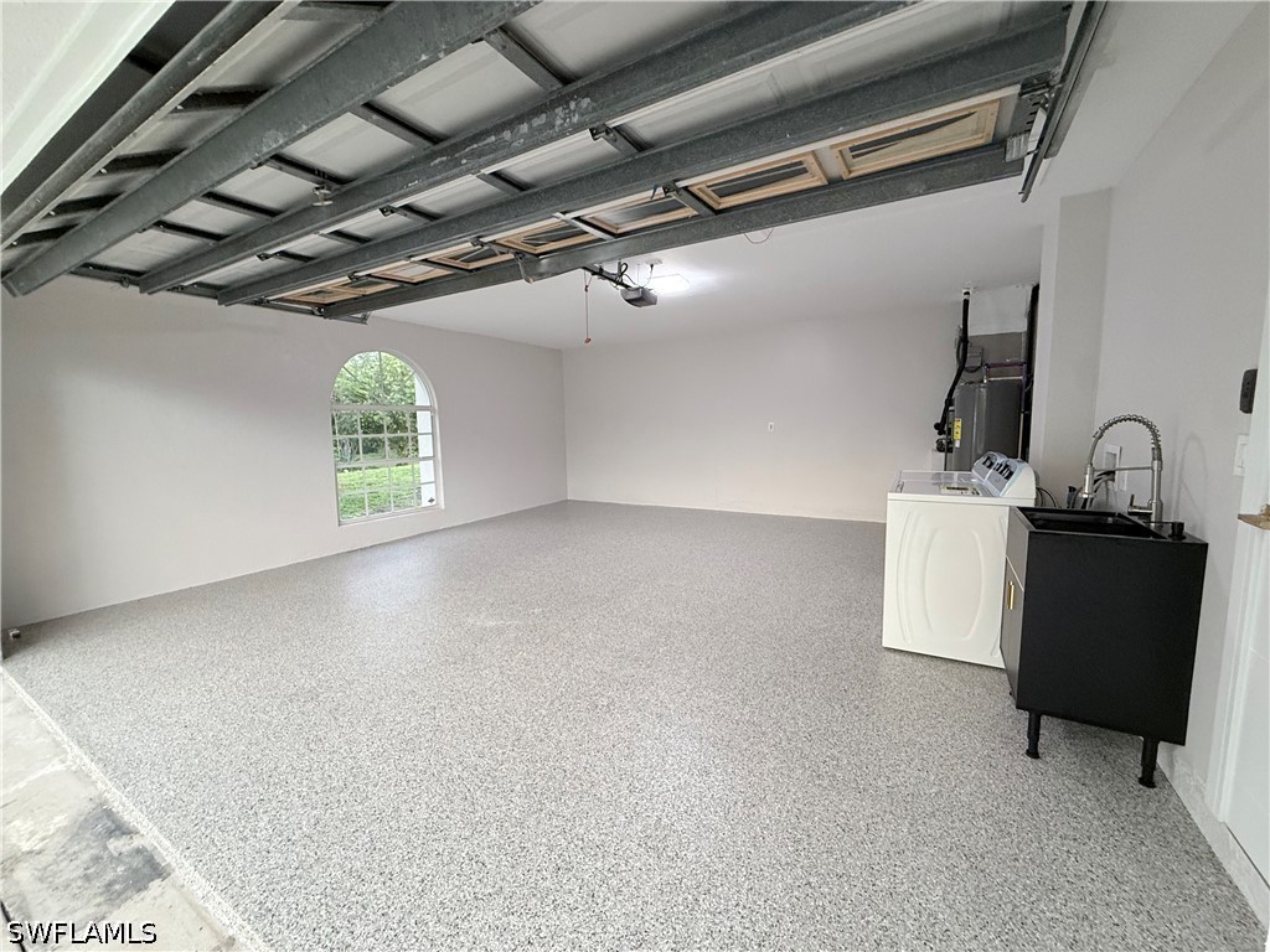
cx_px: 635
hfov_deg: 102.1
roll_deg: +0.9
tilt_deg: -4.8
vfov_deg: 85.7
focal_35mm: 14
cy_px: 476
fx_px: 514
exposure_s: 1/60
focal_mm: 2.22
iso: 320
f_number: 2.2
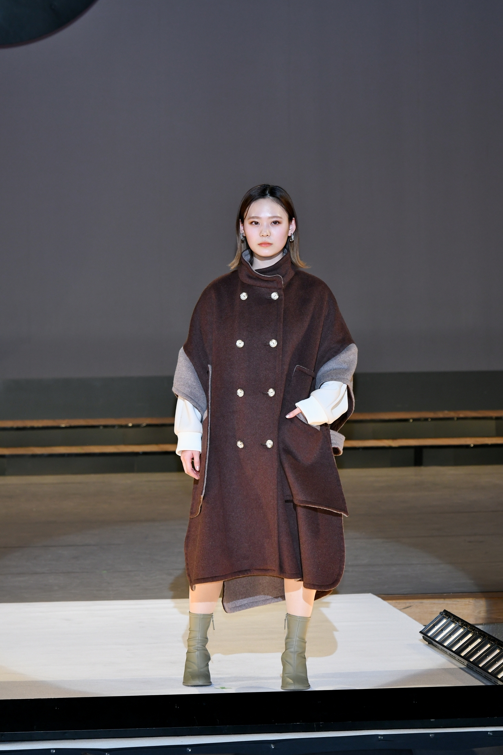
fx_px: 3835
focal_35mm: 183
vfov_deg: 11.2
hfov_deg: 7.5
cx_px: 252
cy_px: 378
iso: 800
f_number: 5.6
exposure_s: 1/250
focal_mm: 122
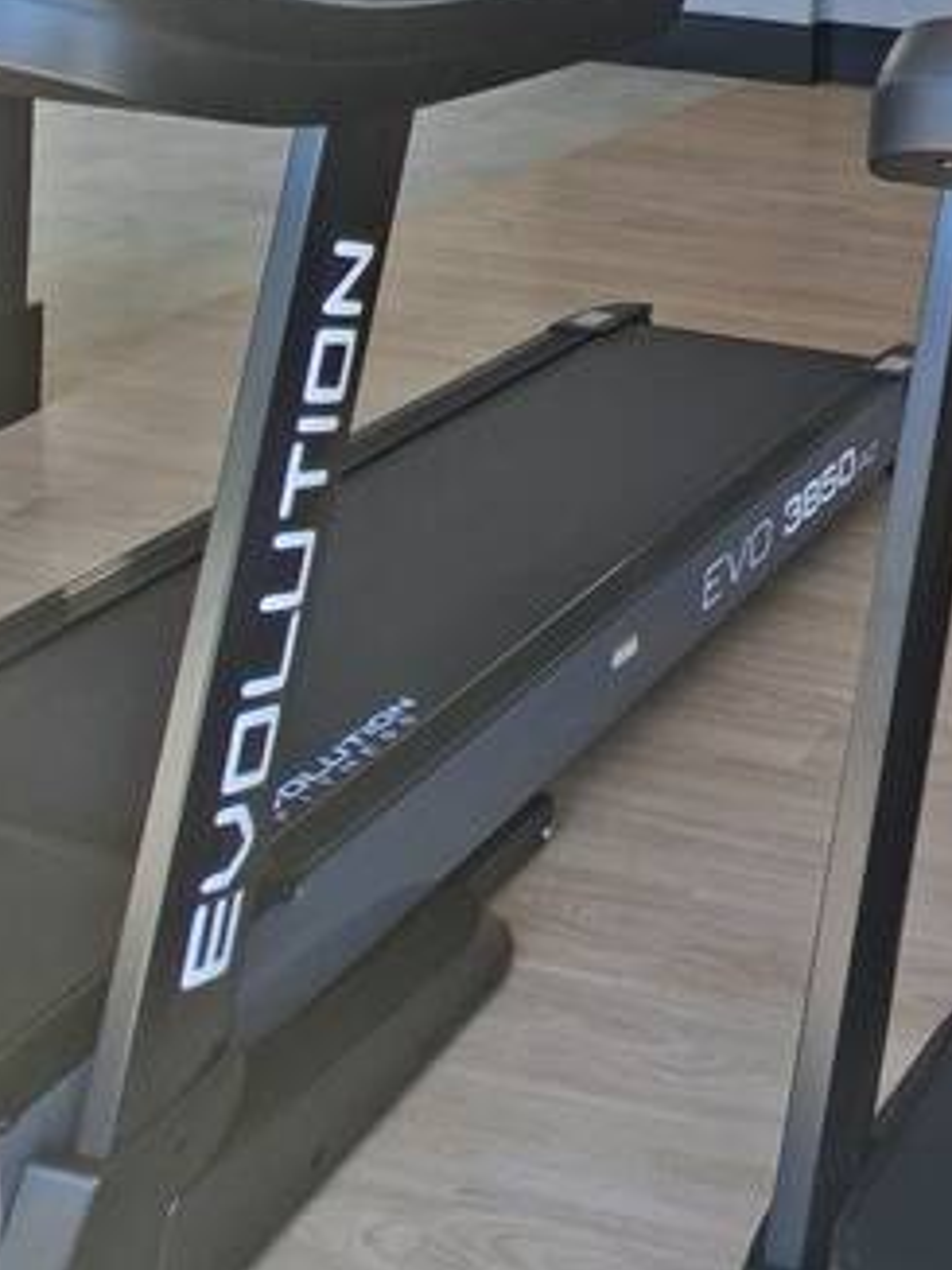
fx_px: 1578
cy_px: -291
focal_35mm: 43
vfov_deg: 34.2
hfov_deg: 26.3
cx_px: 1356
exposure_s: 1/60
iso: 40
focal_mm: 1.74
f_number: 2.2
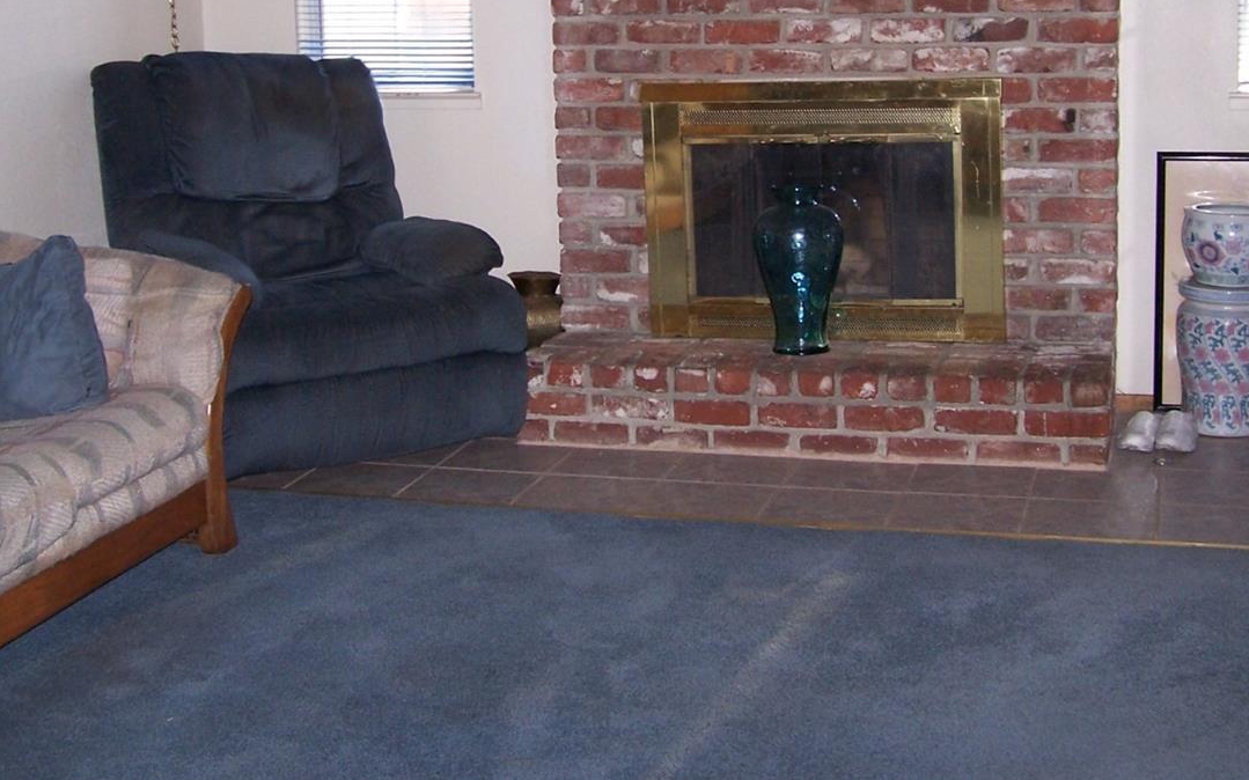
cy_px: 145
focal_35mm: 56
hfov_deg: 36.3
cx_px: 663
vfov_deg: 22.8
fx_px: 1906
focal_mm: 6.3
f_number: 2.8
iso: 140
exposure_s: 1/60
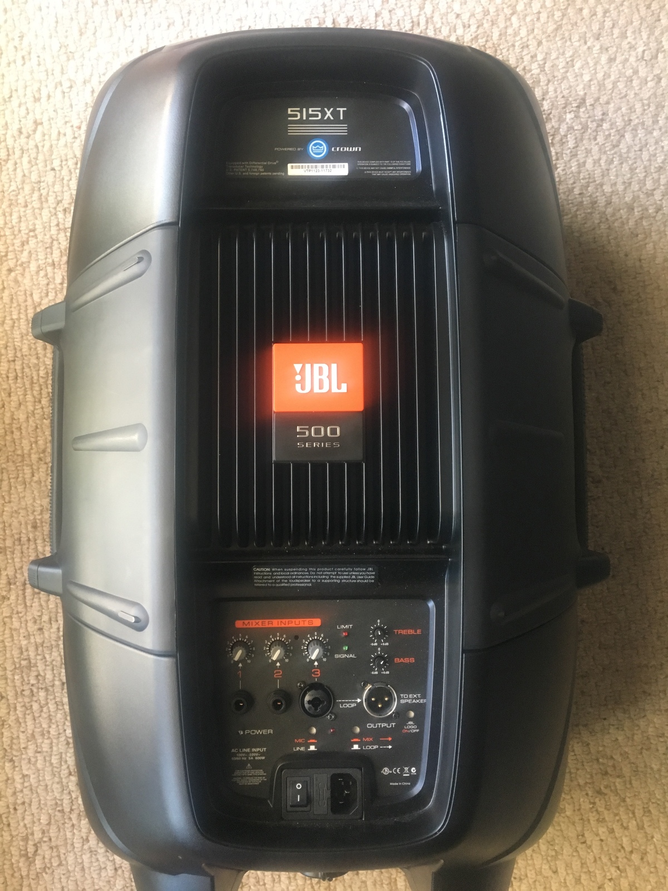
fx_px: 746
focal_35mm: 29
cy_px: 446
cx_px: 334
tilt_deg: -86.3
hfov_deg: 48.2
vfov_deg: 61.7
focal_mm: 4.15
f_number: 2.2
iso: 160
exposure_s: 1/30
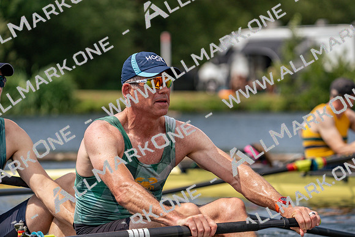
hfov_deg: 7.8
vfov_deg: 5.2
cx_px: 178
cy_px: 118
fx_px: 2604
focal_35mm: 264
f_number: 5.6
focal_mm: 264
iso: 250
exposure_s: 1/1600
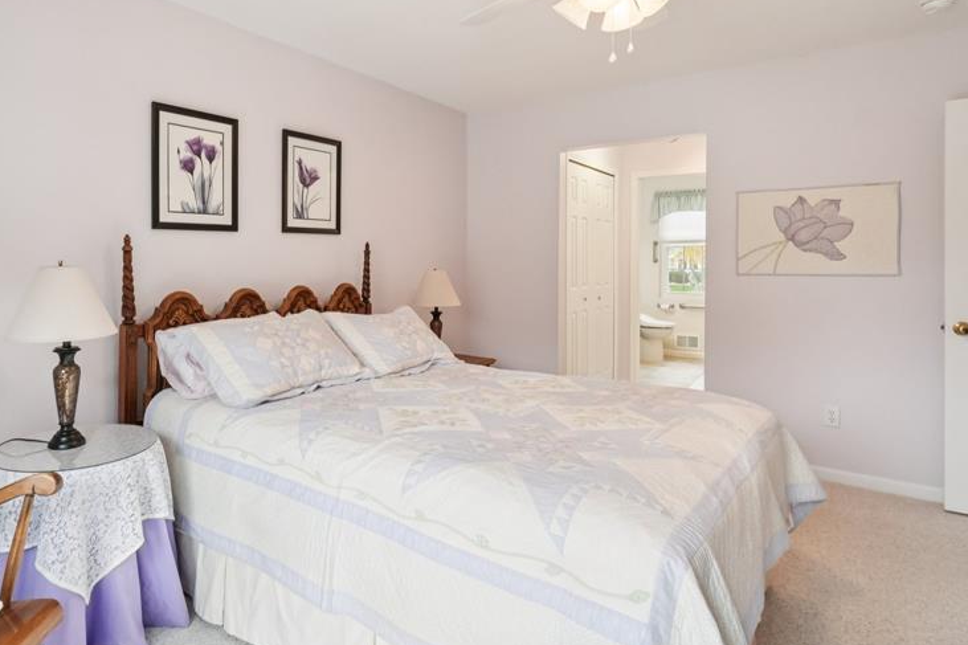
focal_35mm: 21
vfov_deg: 59.1
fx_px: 565
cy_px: 268
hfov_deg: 80.0
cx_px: 375
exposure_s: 1/30
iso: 500
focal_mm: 10
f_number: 8
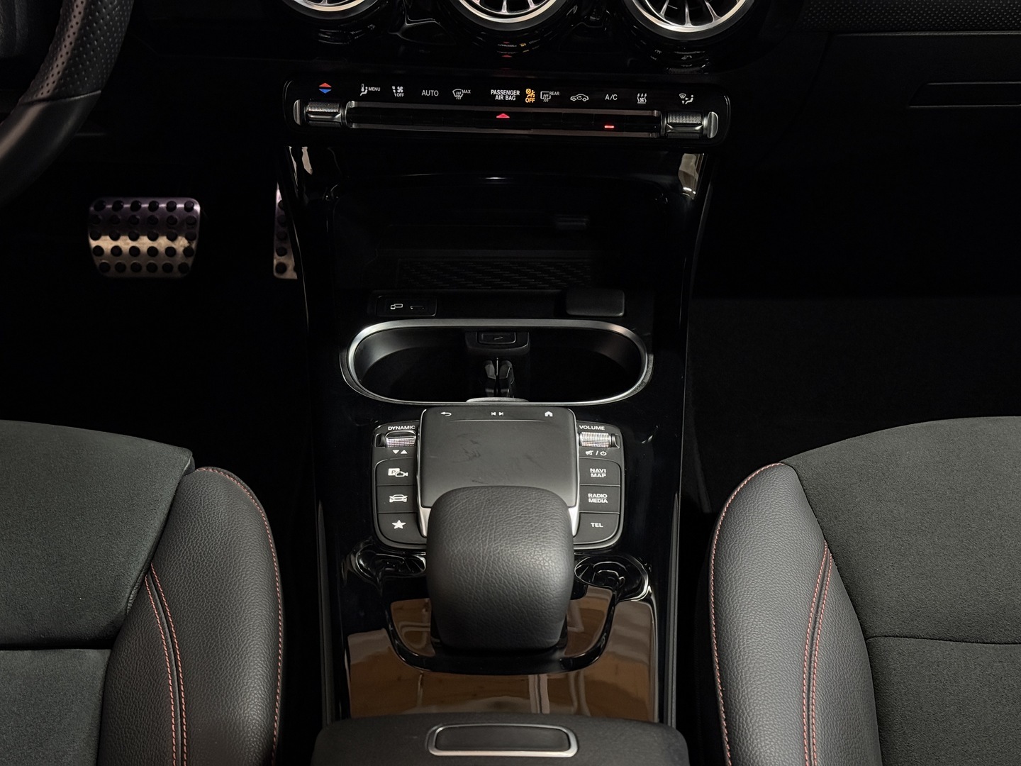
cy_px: 383
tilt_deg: -36.4
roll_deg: -0.7
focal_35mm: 48
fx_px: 1416
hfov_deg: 39.7
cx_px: 510
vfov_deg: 30.3
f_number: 1.78
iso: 500
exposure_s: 1/30
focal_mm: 6.76
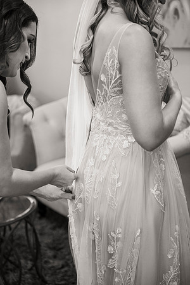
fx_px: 554
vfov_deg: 28.8
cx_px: 95
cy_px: 142
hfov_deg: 19.5
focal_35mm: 70
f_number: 3.2
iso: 1000
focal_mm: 70
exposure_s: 1/250
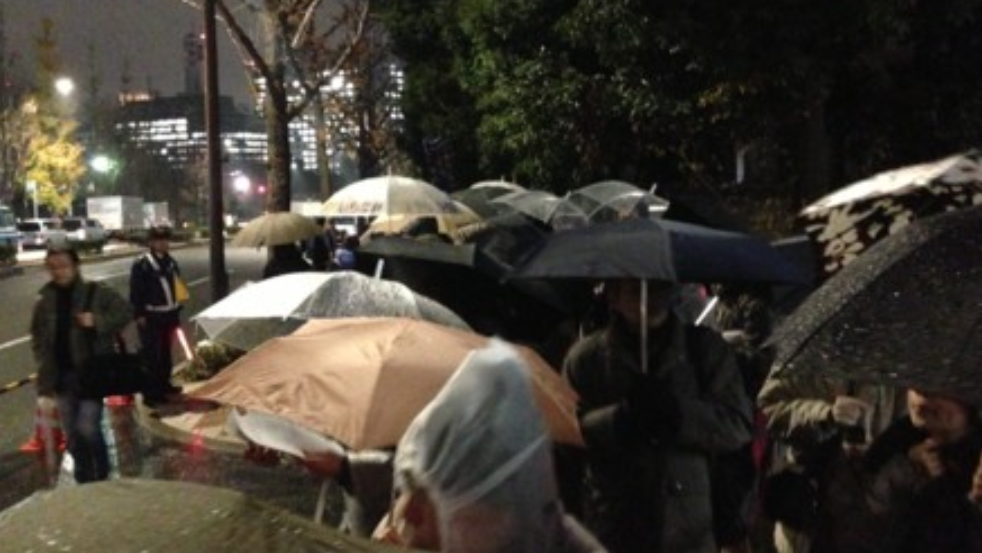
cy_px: 214
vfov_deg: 31.9
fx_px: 964
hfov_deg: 54.0
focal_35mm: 37
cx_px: 499
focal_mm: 4.13
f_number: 2.4
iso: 1600
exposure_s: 1/17
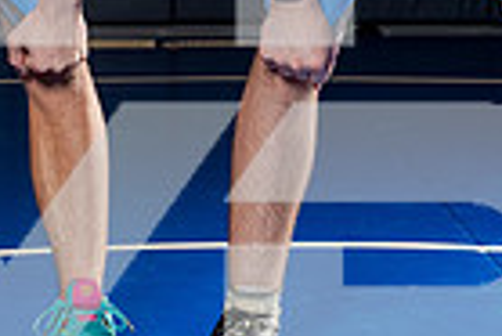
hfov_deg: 12.3
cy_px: -143
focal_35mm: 167
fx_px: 2331
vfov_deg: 8.1
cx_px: 166
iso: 640
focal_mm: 39
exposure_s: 1/250
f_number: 5.6
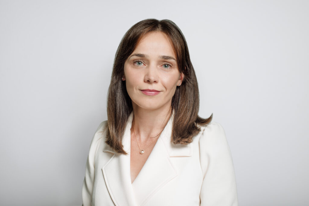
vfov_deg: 27.0
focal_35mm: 50
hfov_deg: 39.6
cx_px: 154
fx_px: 429
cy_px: 103
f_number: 6.3
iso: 100
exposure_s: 1/250
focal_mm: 50
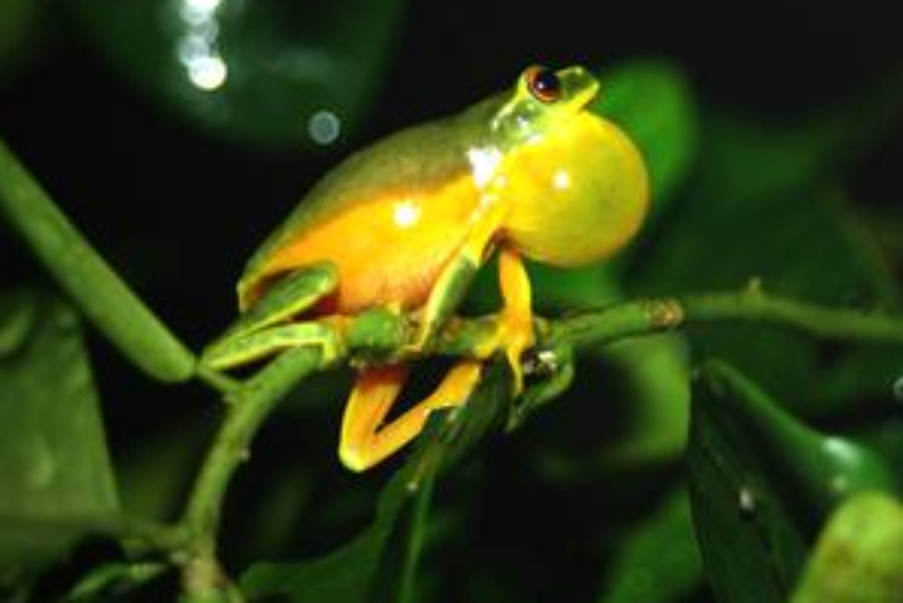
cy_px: 217
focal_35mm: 158
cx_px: 520
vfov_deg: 8.7
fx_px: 3965
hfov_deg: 13.0
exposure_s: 1/60
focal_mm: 70
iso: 200
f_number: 5.6
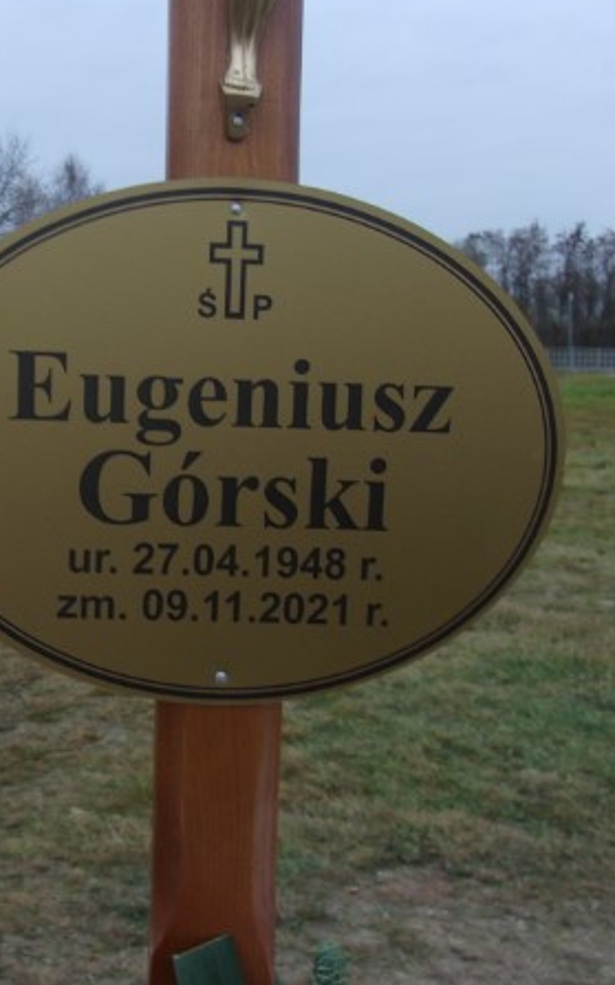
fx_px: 1101
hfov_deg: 30.9
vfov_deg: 48.2
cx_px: 183
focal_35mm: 41
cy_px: 500
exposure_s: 1/85
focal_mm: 4.9
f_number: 3
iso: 80
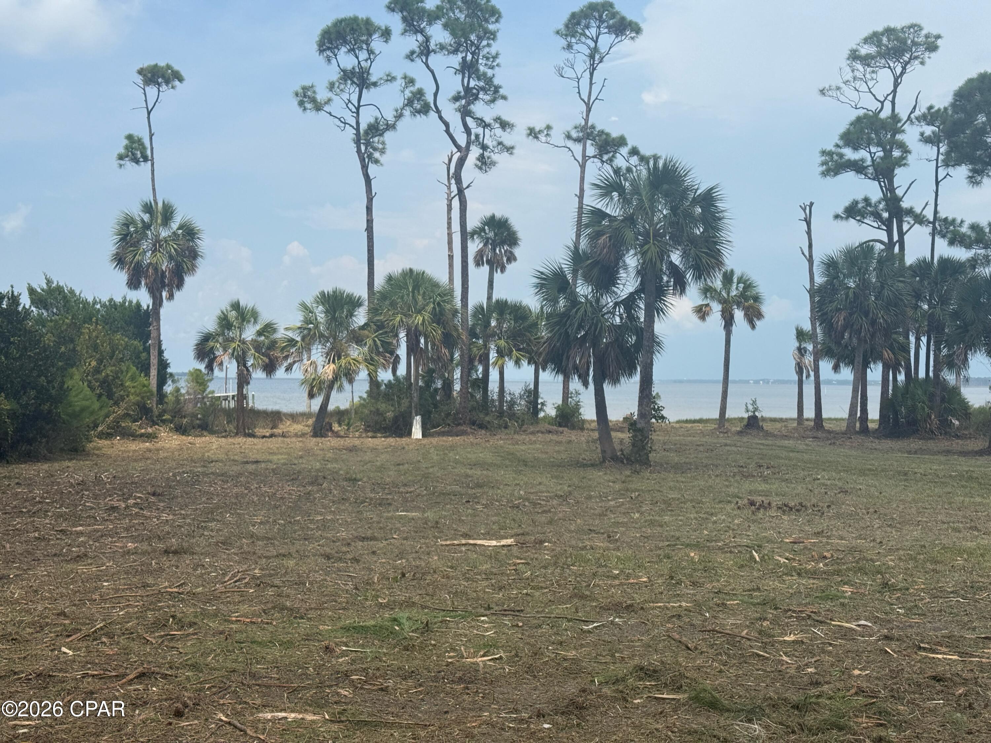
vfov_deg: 30.3
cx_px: 496
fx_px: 1374
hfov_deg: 39.7
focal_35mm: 48
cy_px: 372
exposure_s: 1/6536
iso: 64
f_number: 1.78
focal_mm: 6.76
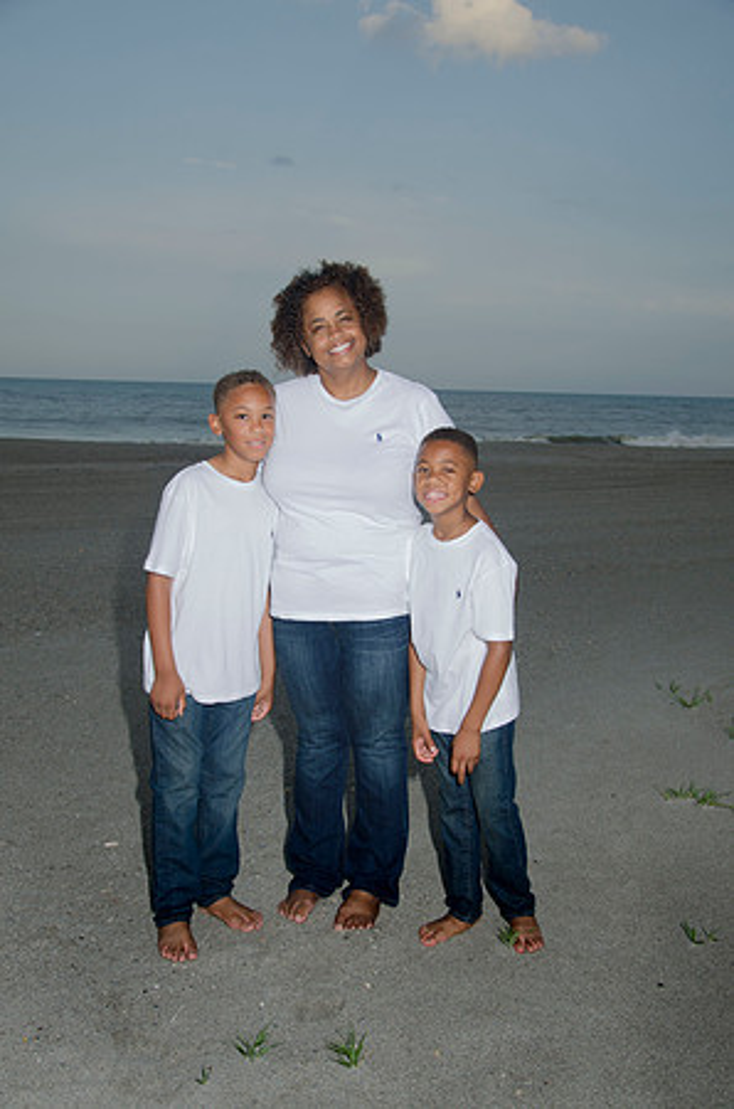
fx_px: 1198
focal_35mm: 39
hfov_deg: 34.1
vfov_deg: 49.6
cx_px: 367
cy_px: 554
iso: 100
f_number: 5.6
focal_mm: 26
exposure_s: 1/250
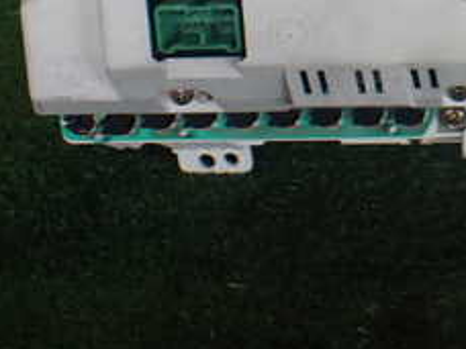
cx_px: 562
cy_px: -49
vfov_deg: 17.9
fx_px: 1063
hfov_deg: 22.7
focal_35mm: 79
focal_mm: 5.4
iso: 160
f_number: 2.3
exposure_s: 1/125
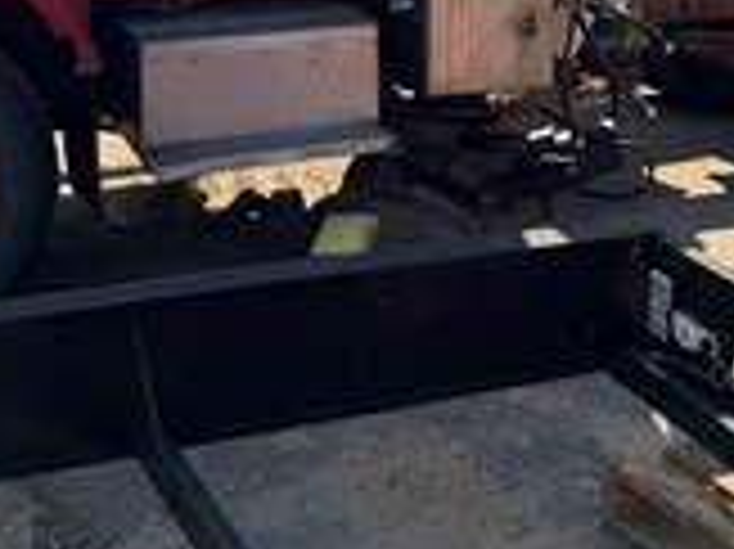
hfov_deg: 32.6
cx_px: 270
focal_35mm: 59
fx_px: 1250
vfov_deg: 22.9
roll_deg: -0.3
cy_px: -94
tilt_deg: -3.0
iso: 80
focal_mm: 6.76
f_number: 1.78
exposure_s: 1/4975
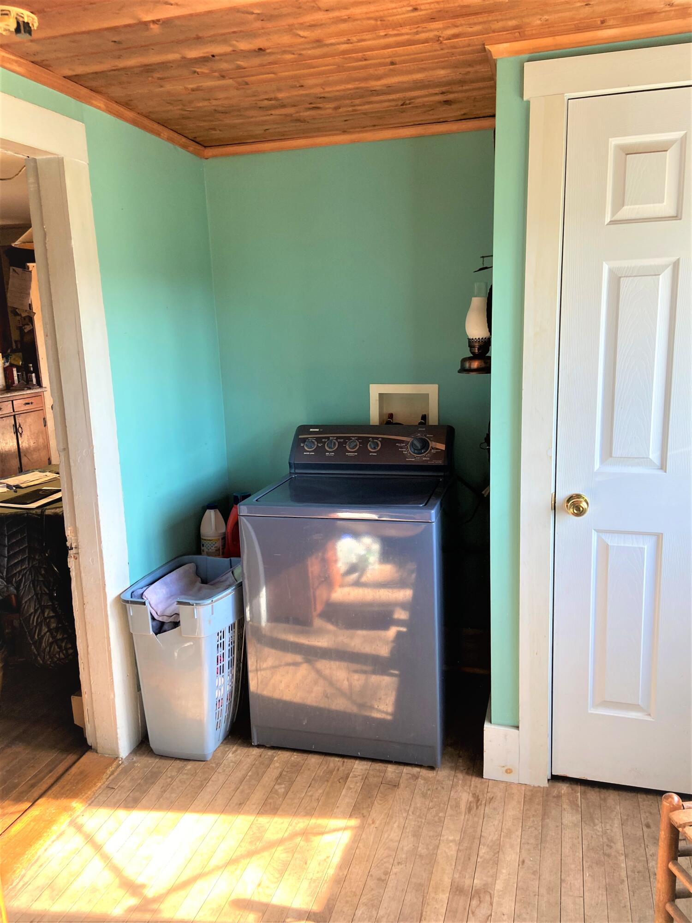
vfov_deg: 67.3
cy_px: 462
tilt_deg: -9.9
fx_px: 693
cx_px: 346
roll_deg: +2.0
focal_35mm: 26
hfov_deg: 53.1
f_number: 1.8
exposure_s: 1/106
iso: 125
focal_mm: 4.25
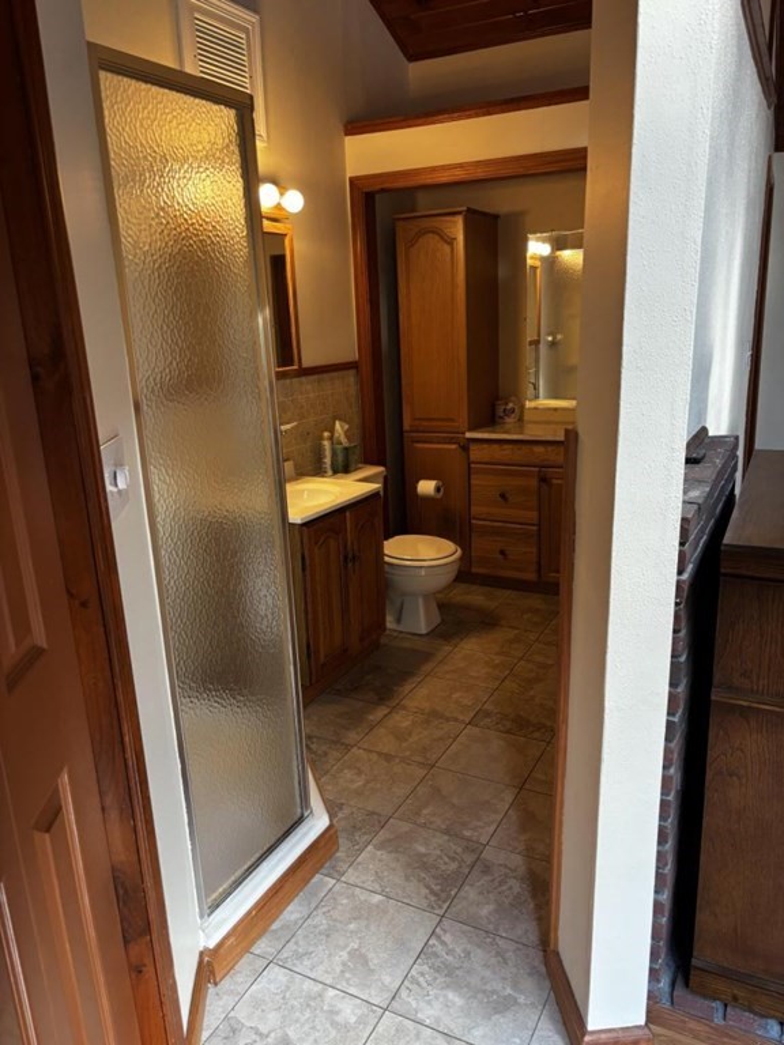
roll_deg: +1.6
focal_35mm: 26
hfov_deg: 53.1
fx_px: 785
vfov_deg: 67.3
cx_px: 392
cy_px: 522
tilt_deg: -10.9
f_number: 1.6
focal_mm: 5.96
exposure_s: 1/60
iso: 160
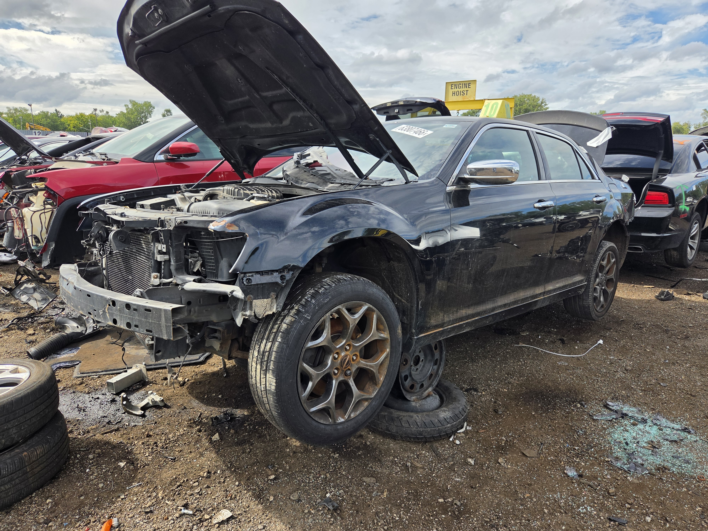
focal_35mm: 23
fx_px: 470
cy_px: 266
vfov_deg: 58.9
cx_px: 354
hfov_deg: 73.9
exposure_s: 1/2558
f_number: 1.8
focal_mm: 5.4
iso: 80
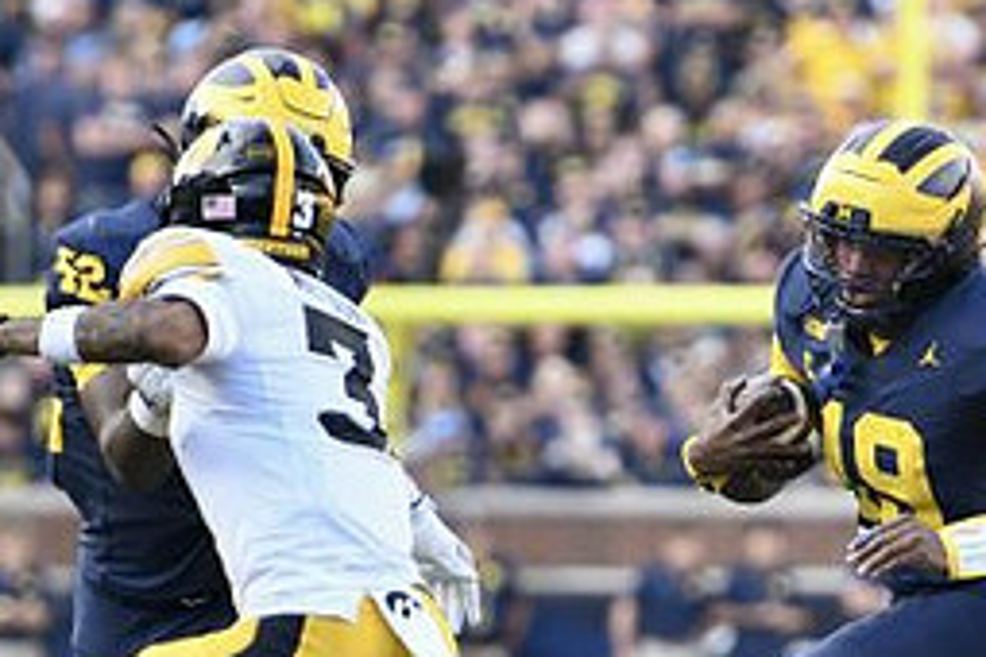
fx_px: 18705
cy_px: 584
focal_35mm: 683
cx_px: 967
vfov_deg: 2.0
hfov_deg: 3.0
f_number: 2.8
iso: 800
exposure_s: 1/1000
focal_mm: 200
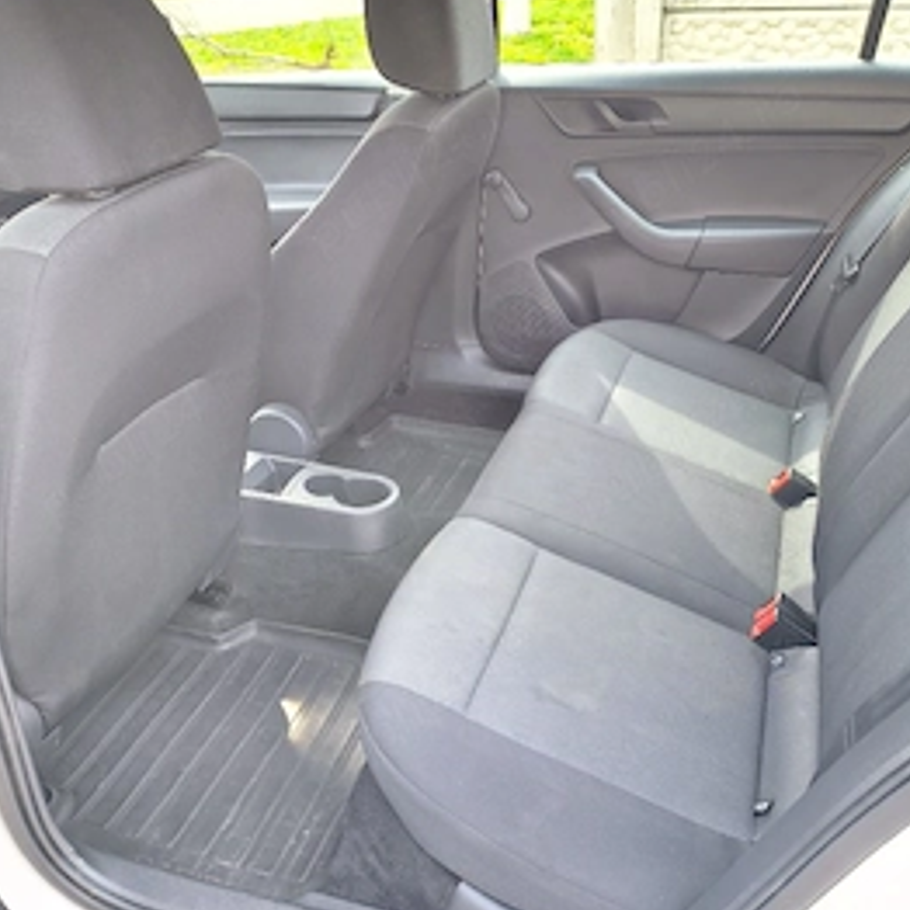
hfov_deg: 52.5
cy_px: 479
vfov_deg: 52.5
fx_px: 922
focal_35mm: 31
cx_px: 490
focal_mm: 6.14
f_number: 1.65
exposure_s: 1/50.3
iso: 500
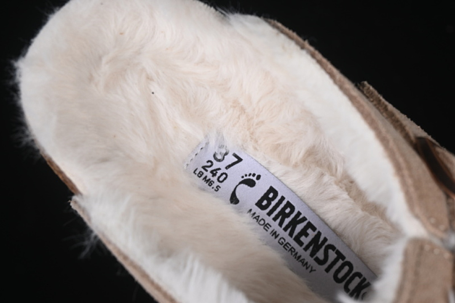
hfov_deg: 27.0
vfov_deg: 18.2
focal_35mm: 75
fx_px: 948
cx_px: 228
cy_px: 152
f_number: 7.1
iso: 160
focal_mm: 50
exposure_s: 1/80
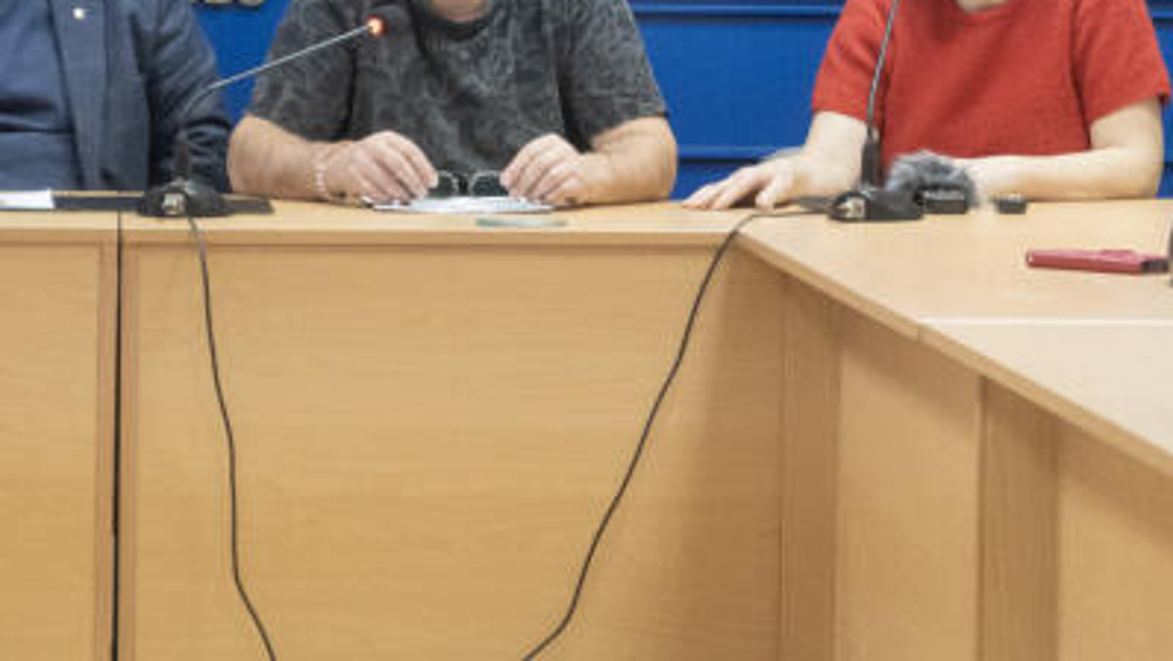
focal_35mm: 177
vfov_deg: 6.9
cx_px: 900
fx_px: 5509
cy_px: 85
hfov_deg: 12.1
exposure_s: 1/60
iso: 5000
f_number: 6.3
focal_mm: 50
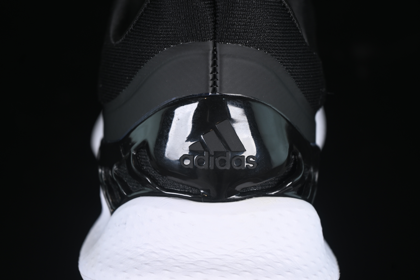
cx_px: 210
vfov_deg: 18.2
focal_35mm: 75
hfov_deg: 27.0
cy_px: 140
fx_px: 875
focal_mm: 50
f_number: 6.3
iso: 160
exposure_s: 1/50
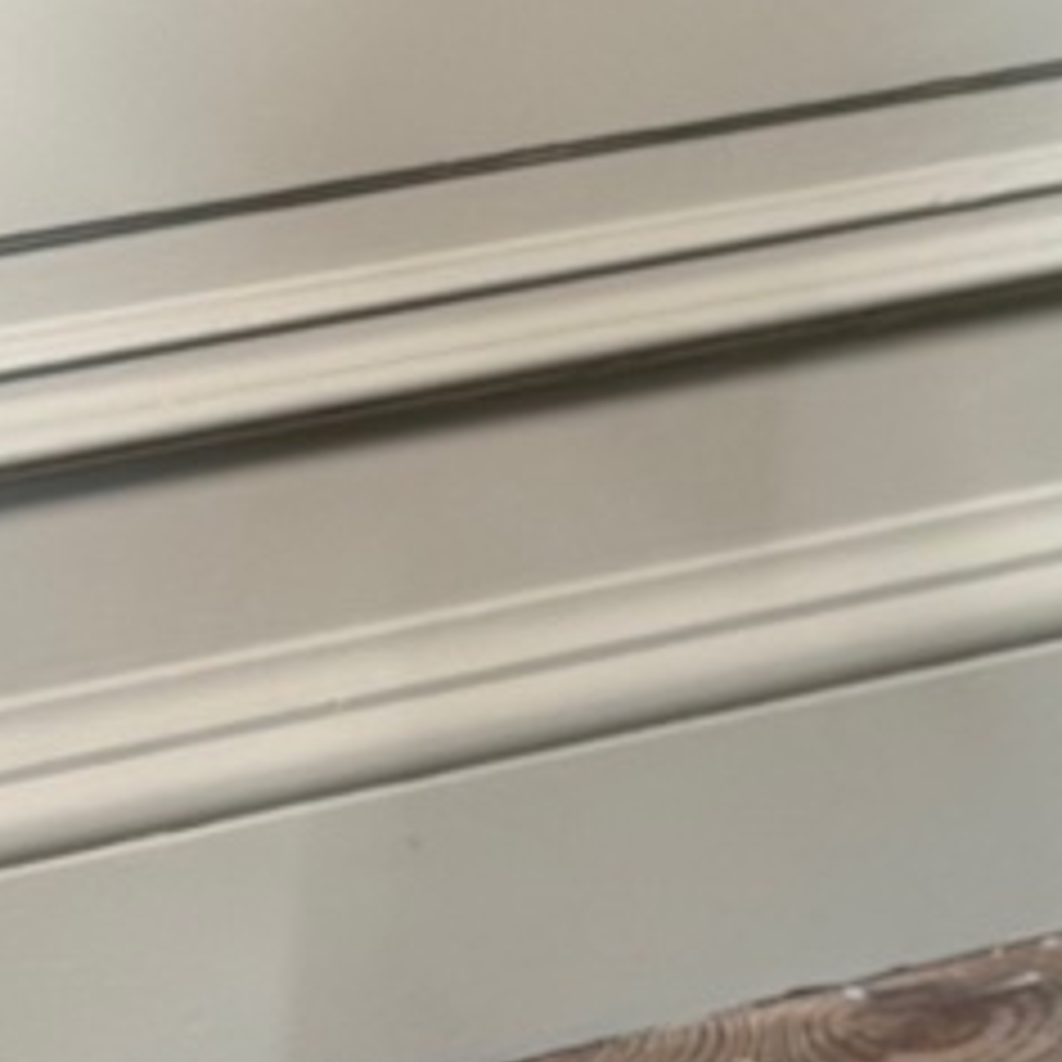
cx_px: 1863
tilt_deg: -18.0
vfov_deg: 8.1
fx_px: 7497
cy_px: 482
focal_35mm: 216
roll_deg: +1.1
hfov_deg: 7.9
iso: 160
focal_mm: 6.76
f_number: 1.78
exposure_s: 1/50
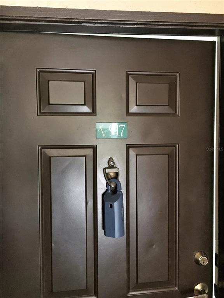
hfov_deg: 48.2
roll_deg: -1.5
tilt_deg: -4.1
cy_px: 149
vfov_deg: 61.7
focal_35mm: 29
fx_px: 250
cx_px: 112
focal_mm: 4.15
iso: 400
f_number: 2.2
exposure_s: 1/15
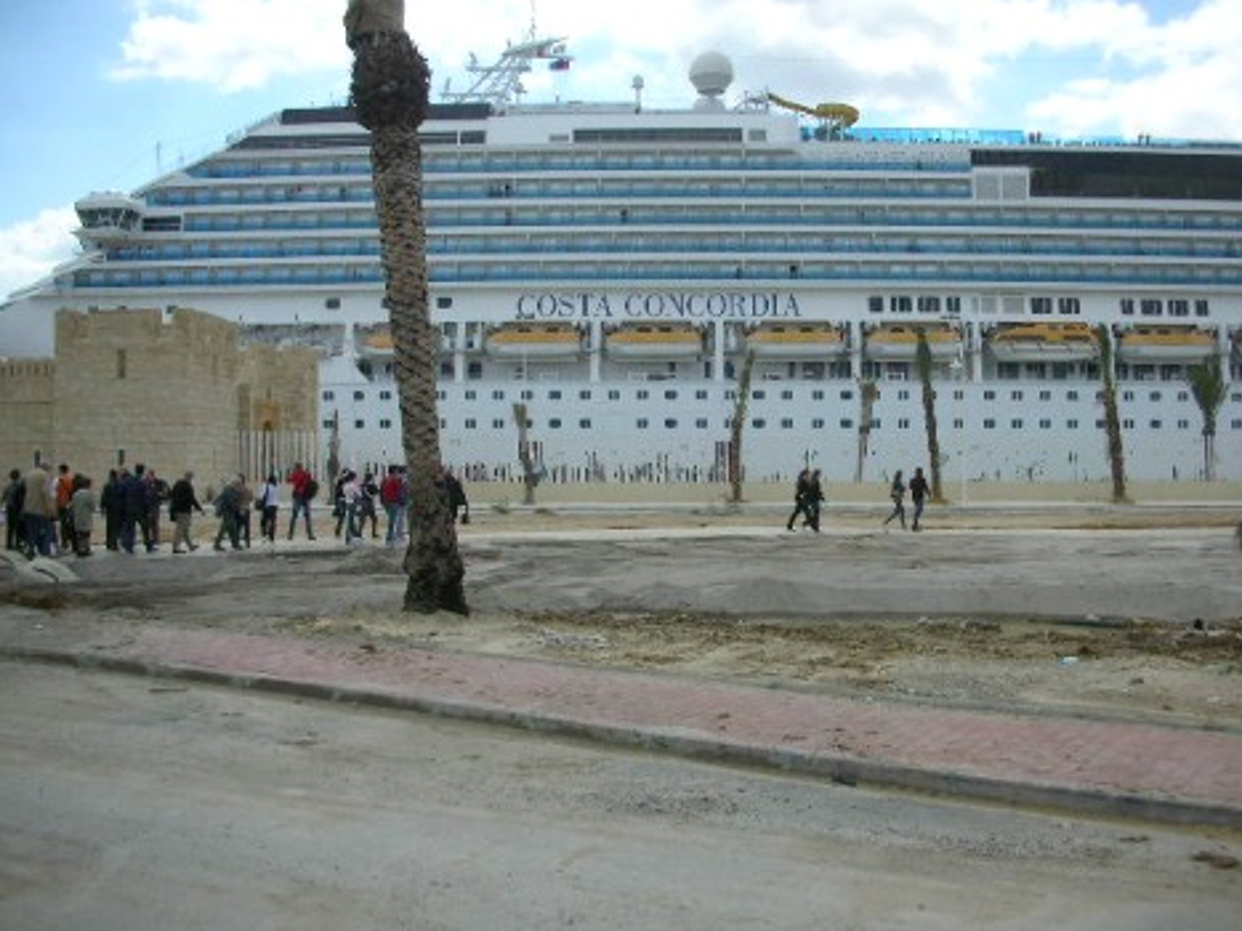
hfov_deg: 51.4
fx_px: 1291
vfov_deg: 39.6
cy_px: 458
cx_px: 633
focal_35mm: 36
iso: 50
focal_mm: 5.8
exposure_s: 1/164
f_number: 8.5
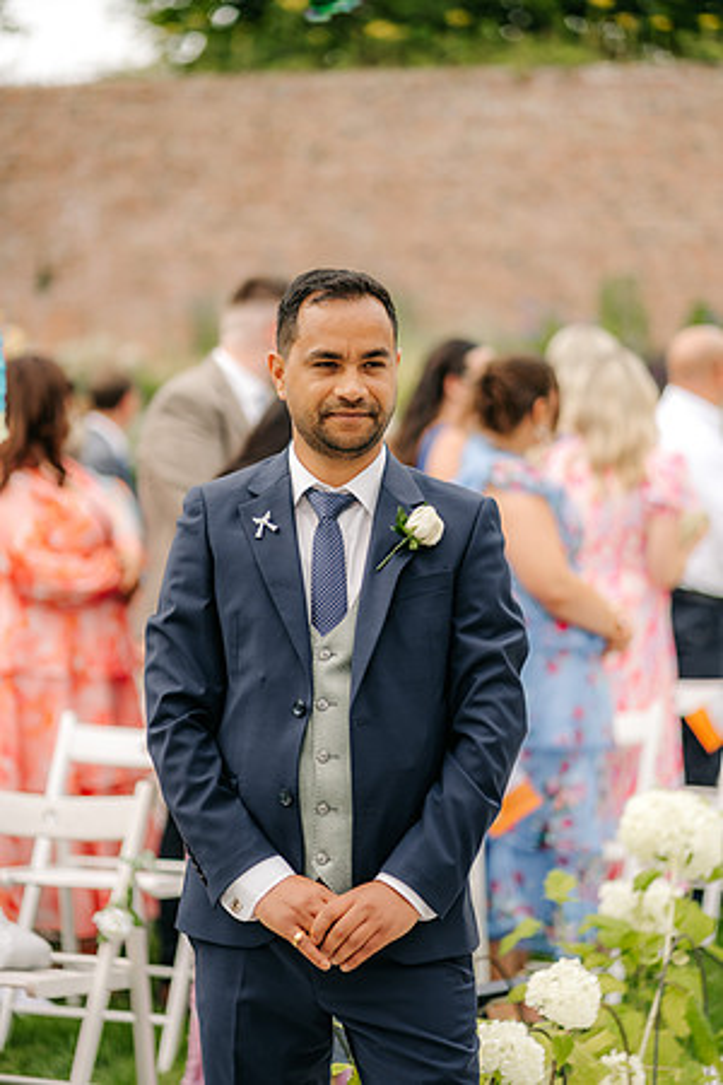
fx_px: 2560
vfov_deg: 23.9
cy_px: 542
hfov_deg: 16.1
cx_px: 362
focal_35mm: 85
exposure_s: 1/1250
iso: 100
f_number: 2
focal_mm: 85
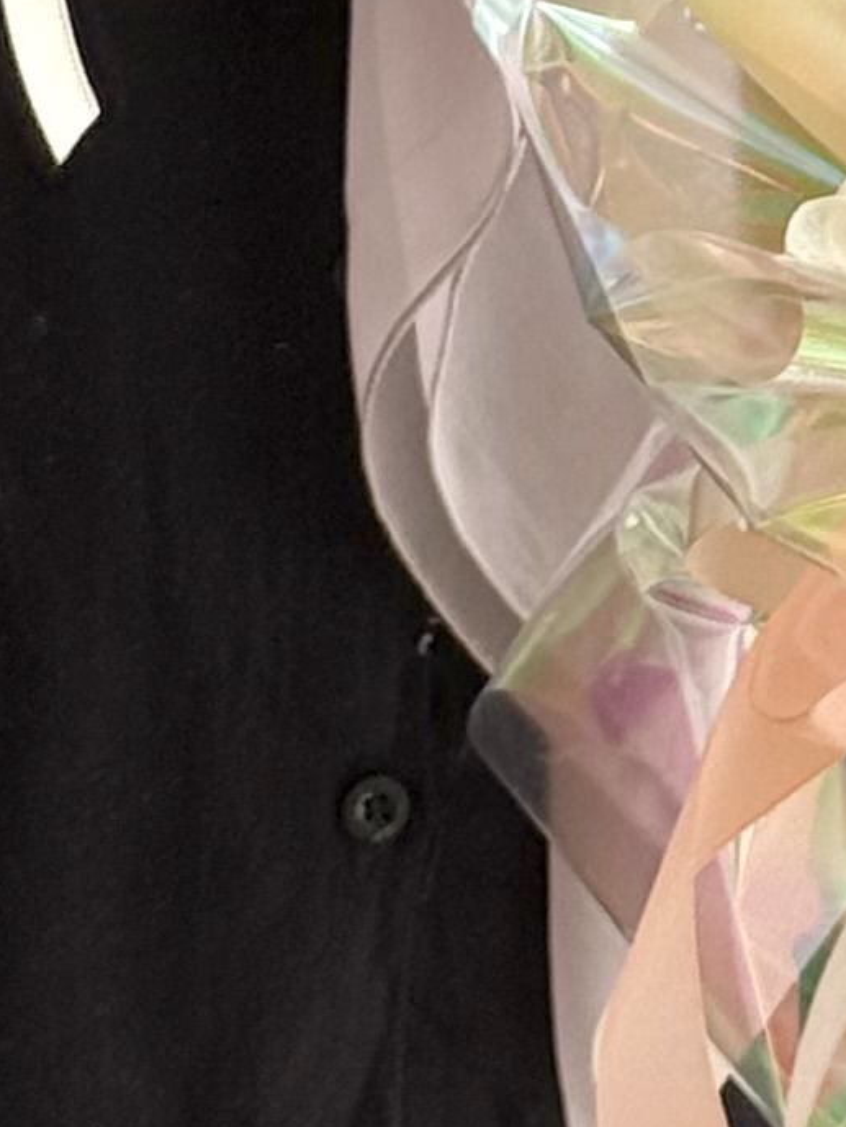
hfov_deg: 5.3
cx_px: 506
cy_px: -1196
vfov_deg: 6.8
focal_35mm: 281
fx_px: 9154
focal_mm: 6.76
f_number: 1.78
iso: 80
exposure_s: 1/138
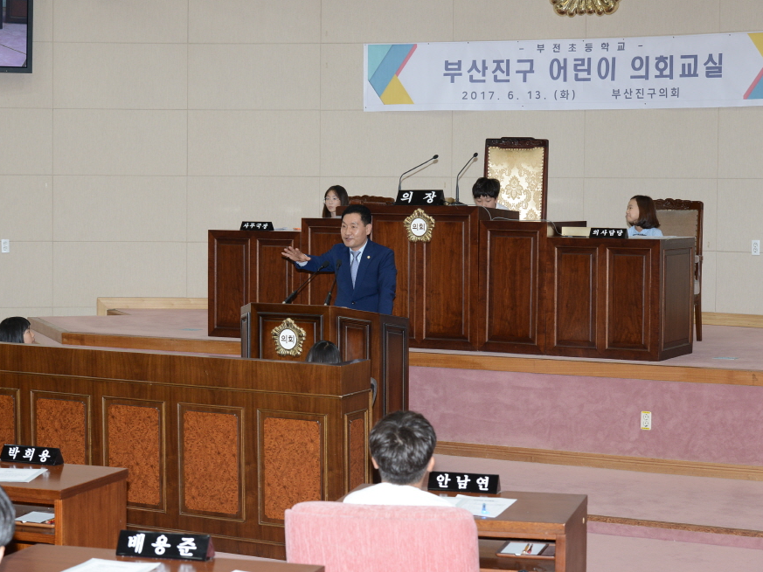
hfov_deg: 25.3
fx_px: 1697
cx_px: 361
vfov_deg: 19.1
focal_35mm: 77
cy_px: 284
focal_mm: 70
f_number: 8
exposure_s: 1/60
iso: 1250
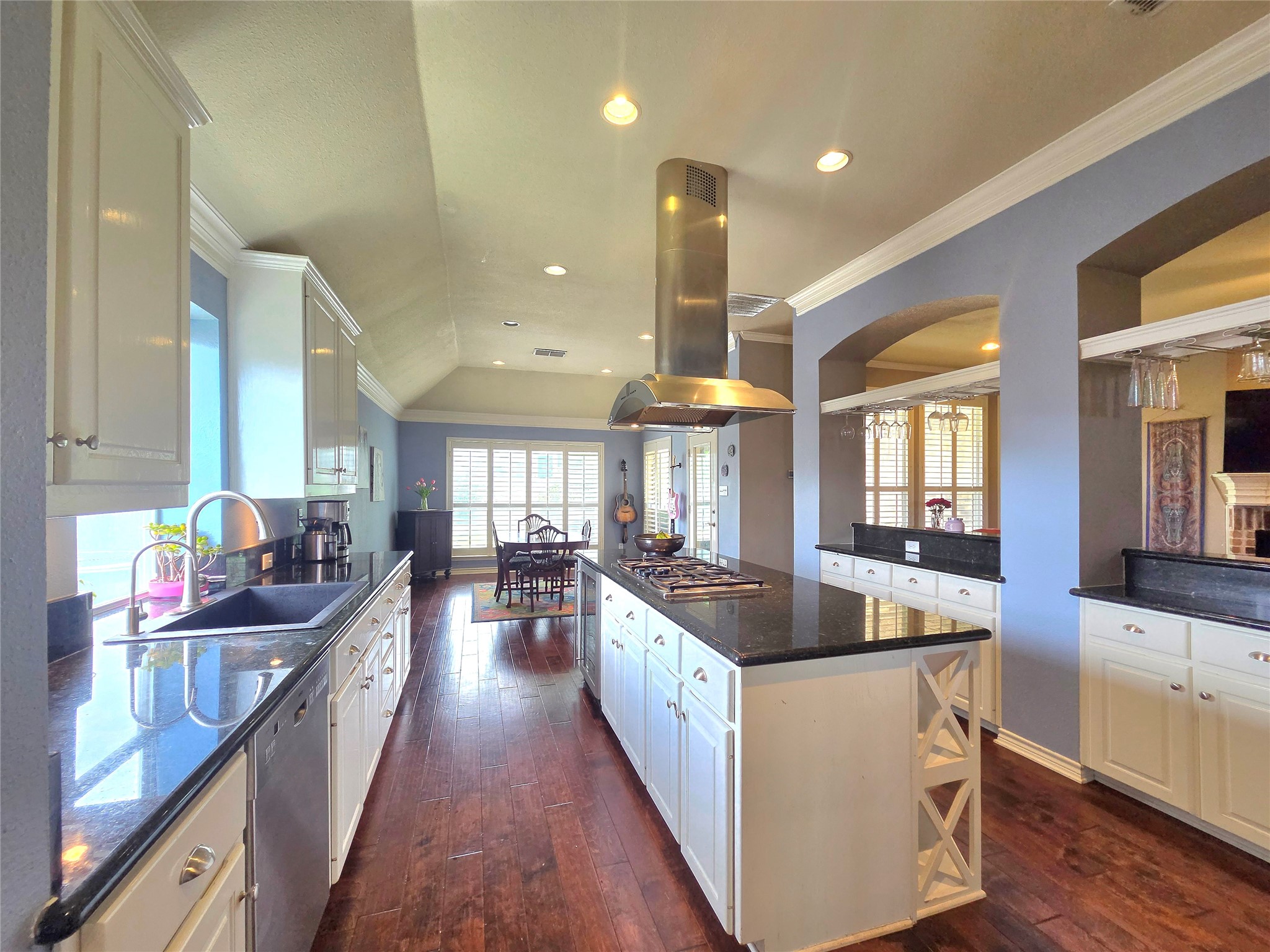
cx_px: 635
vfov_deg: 89.9
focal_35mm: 13
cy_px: 476
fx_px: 477
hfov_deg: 106.2
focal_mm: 2.2
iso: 160
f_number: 2.2
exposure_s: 1/120
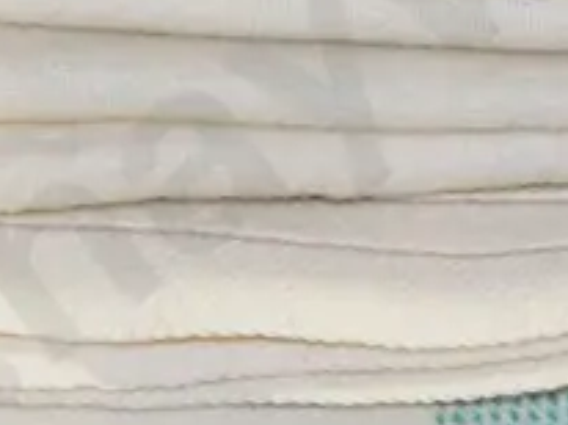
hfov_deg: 9.4
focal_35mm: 209
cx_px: 524
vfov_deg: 7.0
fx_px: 3425
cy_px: -80
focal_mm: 21
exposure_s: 1/60
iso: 2000
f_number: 5.6
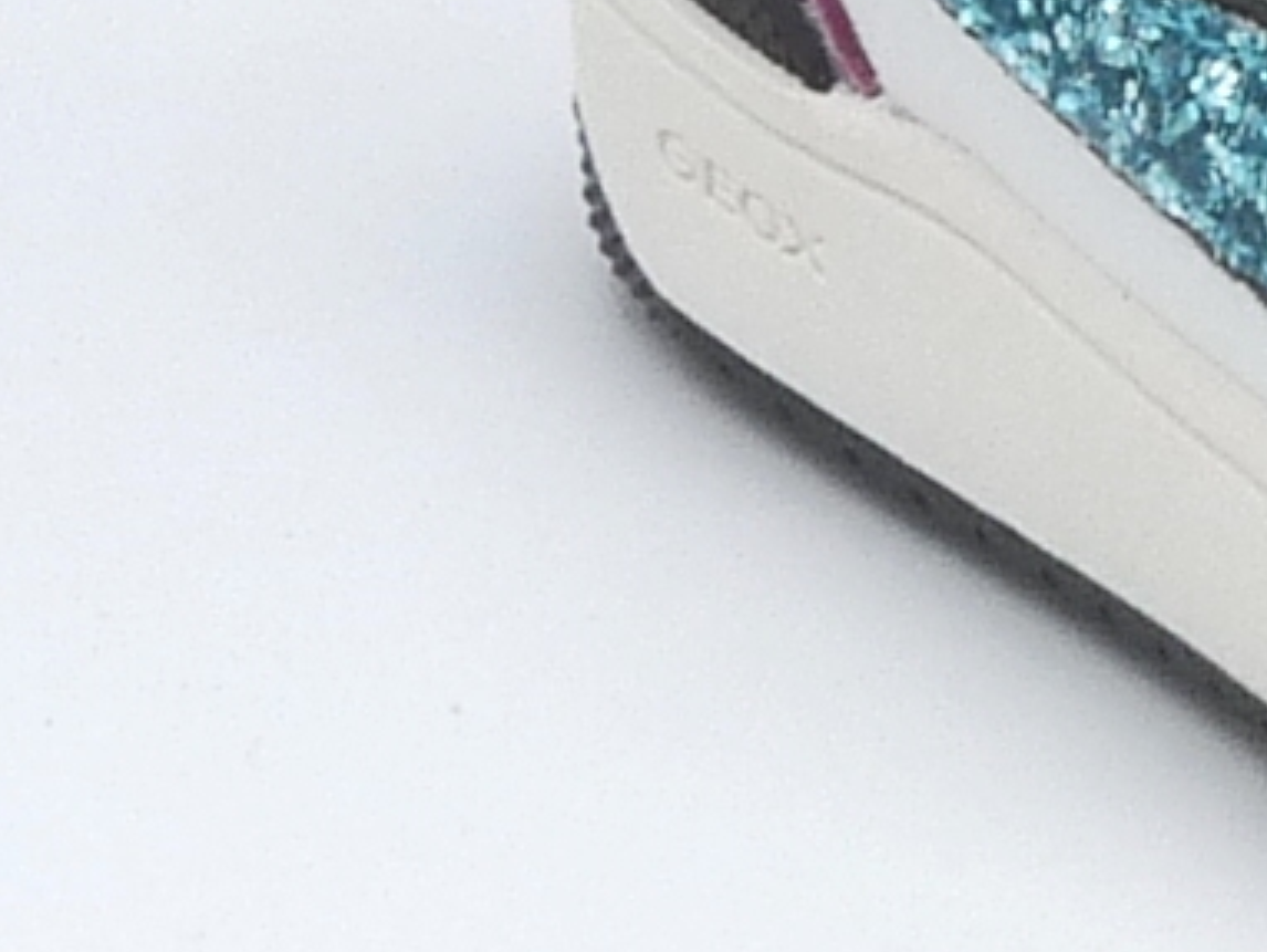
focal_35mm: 205
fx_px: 7508
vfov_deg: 7.2
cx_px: 2036
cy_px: -113
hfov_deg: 9.3
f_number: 5.6
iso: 100
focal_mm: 4.8
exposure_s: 1/200
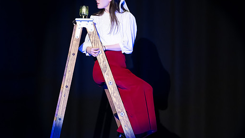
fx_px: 2995
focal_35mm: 461
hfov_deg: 4.7
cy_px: 60
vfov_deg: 2.6
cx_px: 107
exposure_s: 1/250
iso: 7200
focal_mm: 300
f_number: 2.8
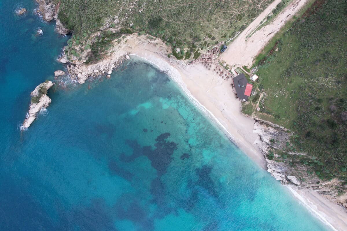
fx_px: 212
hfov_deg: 78.6
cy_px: 116
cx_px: 174
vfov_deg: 57.2
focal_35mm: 22
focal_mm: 8.4
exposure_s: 1/725
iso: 200
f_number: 2.8
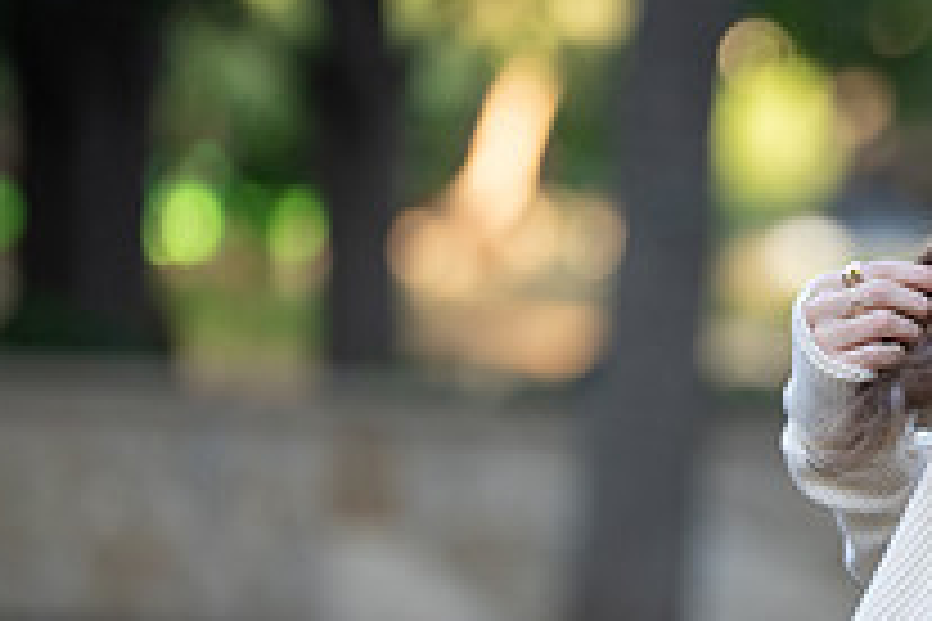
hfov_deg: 5.1
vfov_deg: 3.4
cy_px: 389
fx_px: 10432
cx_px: 1207
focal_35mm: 403
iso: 500
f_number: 2.8
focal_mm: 144
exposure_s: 1/320
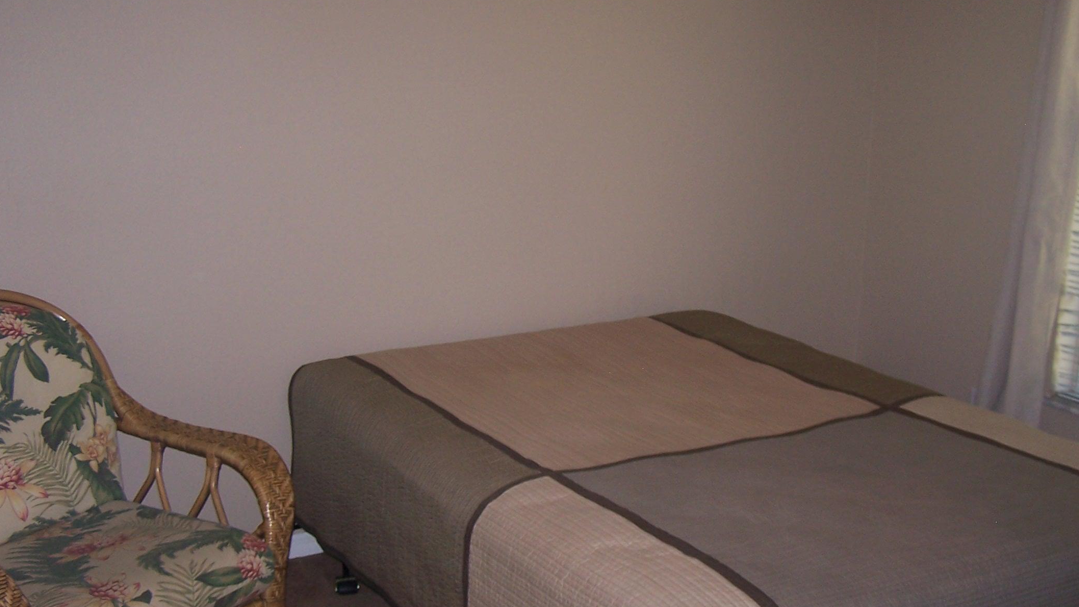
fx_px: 1316
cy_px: 318
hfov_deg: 44.6
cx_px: 572
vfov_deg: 26.0
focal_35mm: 46
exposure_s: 1/60
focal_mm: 6.3
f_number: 2.8
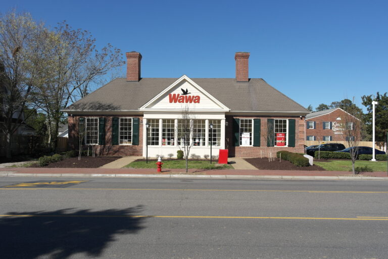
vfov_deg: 43.6
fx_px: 323
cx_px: 194
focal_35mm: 30
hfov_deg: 61.9
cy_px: 130
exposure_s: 1/400
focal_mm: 20
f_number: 8
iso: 100
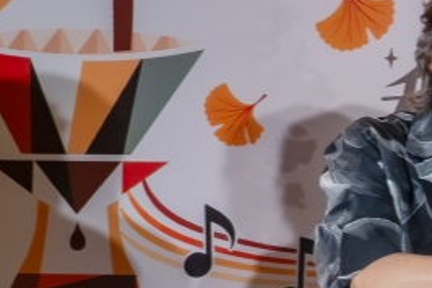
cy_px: 302
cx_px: 758
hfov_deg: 12.0
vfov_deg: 8.6
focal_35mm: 158
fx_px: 1895
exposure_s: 1/200
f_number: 6.3
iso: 1600
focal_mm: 28
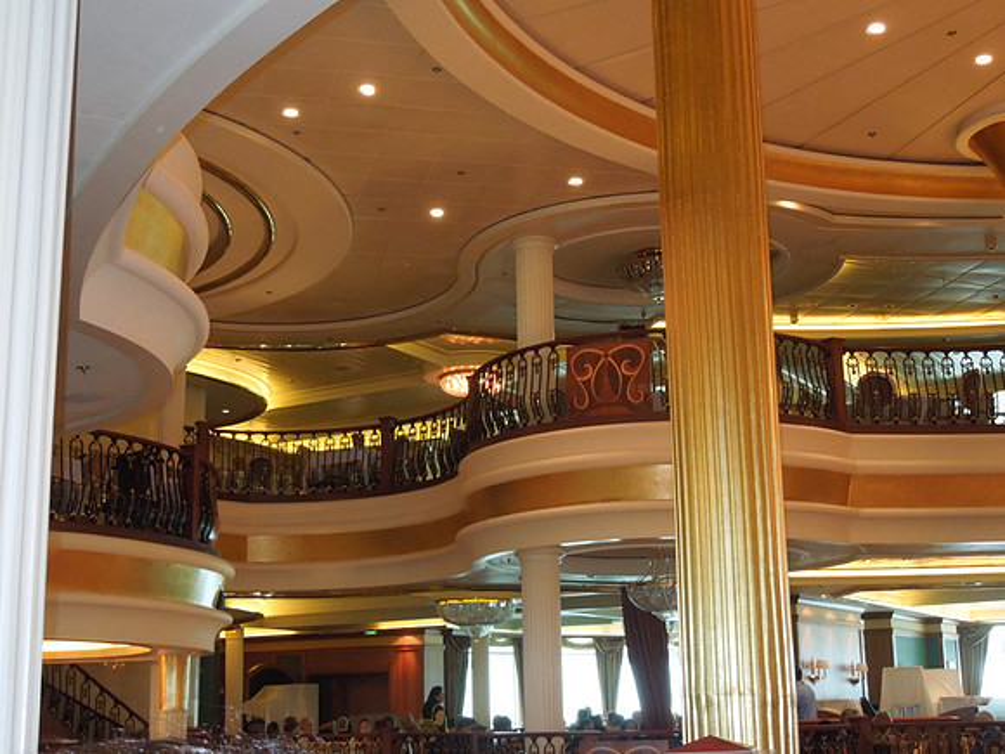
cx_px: 502
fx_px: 1394
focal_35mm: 48
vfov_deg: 30.3
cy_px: 377
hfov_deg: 39.7
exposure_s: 1/30
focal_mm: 8.7
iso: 800
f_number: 4
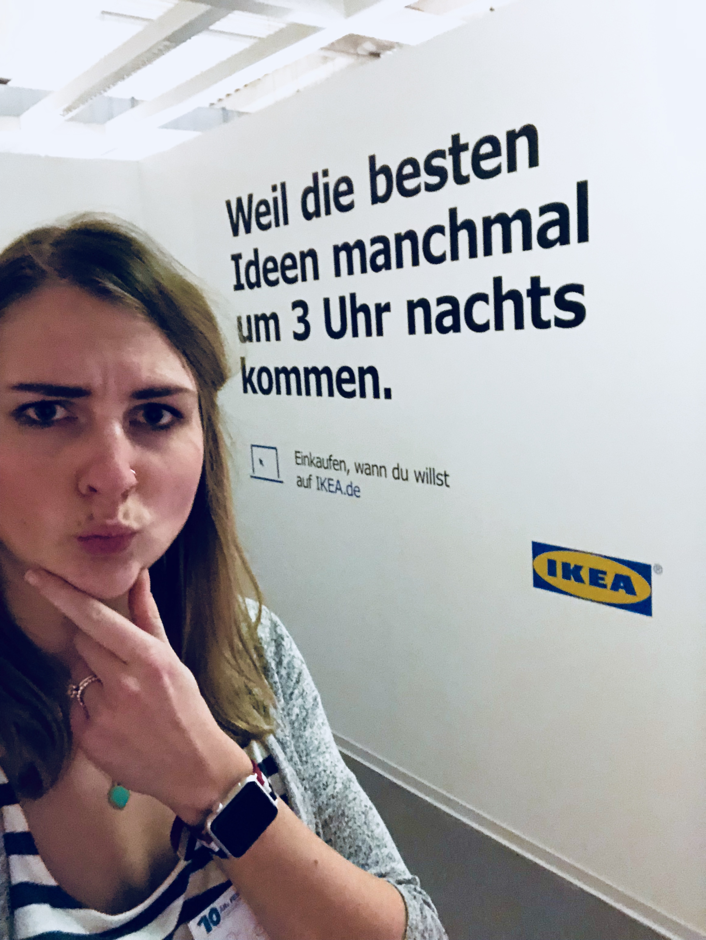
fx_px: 869
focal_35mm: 32
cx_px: 353
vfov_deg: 56.8
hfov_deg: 44.2
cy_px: 470
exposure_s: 1/17
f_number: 2.2
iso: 1000
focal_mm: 2.87
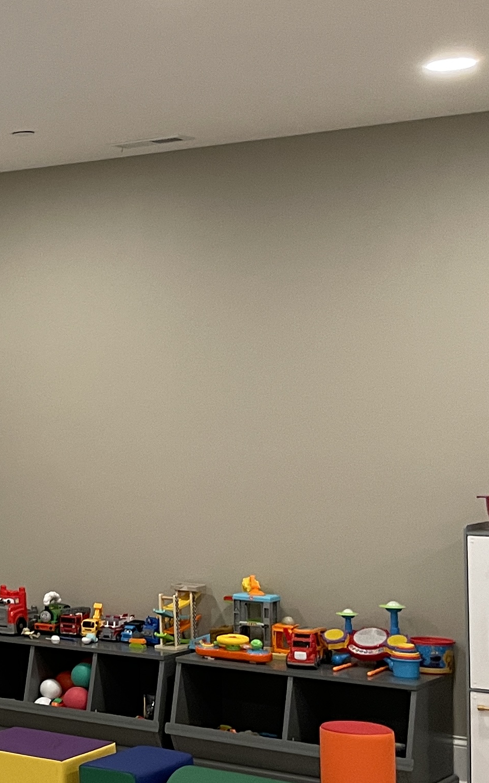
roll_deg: +0.6
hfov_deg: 15.0
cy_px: 396
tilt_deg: +0.1
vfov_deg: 28.2
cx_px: -447
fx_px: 1557
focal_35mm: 73
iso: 125
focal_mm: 4.2
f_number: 1.6
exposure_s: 1/60
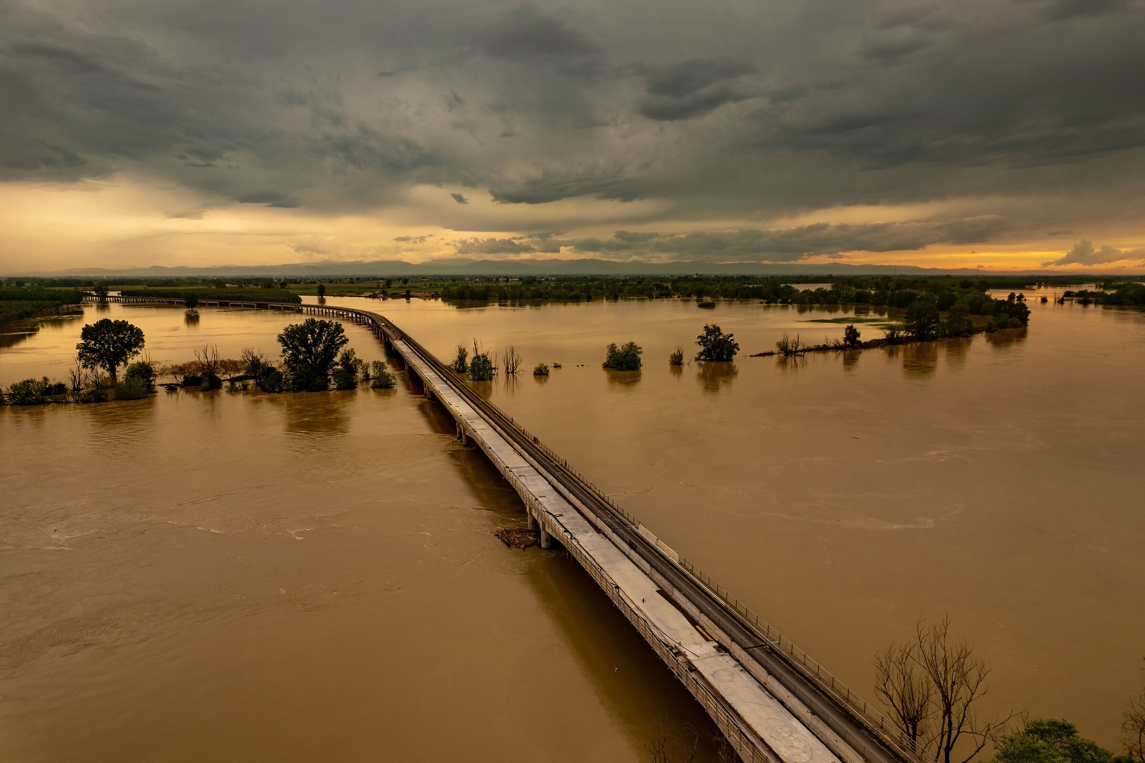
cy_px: 382
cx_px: 572
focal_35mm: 22
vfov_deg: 57.2
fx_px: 700
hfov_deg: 78.6
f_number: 2.8
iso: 100
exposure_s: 1/400
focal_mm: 8.38
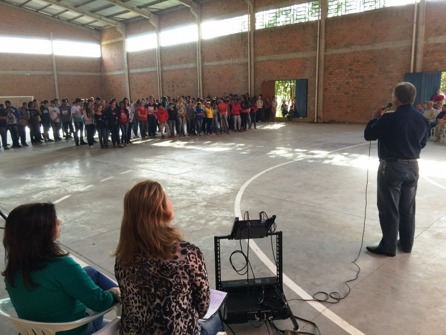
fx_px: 374
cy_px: 168
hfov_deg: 61.7
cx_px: 223
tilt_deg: -10.8
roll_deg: -0.6
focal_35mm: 29
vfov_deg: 48.2
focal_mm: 4.15
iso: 40
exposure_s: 1/40
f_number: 2.2
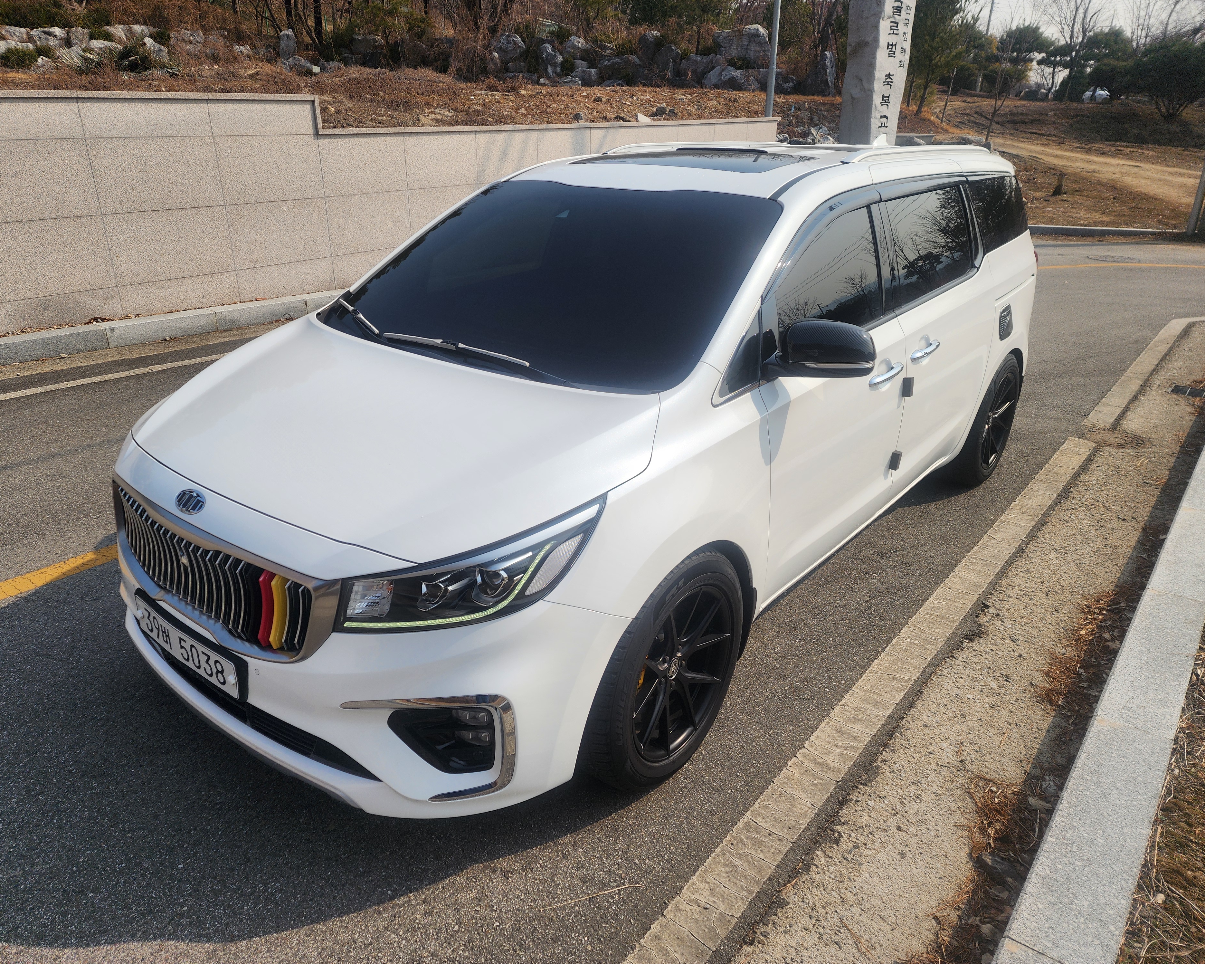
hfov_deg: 70.3
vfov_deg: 58.8
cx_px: 575
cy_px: 482
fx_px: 856
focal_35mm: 24
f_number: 1.8
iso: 12
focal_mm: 6.4
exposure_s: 1/1623
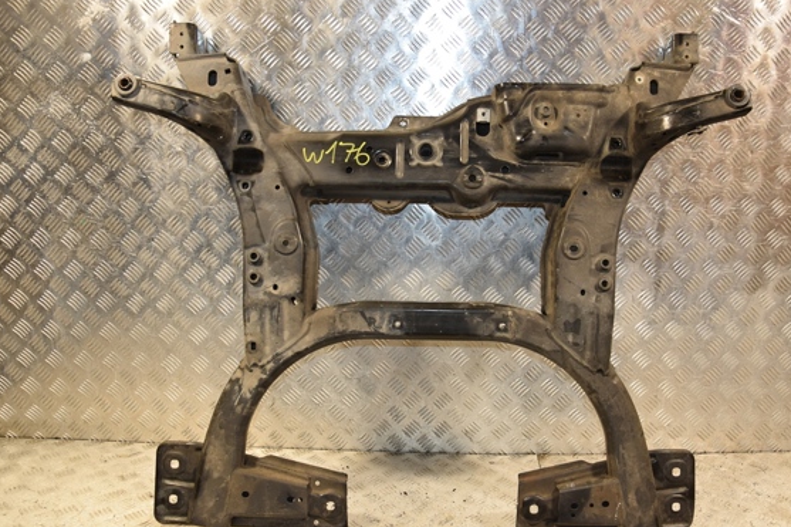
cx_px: 437
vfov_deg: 42.3
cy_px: 263
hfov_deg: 60.2
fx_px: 681
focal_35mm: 31
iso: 800
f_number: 5
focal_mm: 18
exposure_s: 1/200
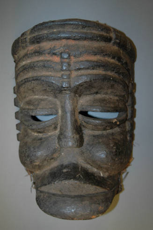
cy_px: 115
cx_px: 76
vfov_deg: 46.4
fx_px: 268
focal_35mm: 42
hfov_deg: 31.8
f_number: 3.5
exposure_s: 1/60
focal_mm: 28
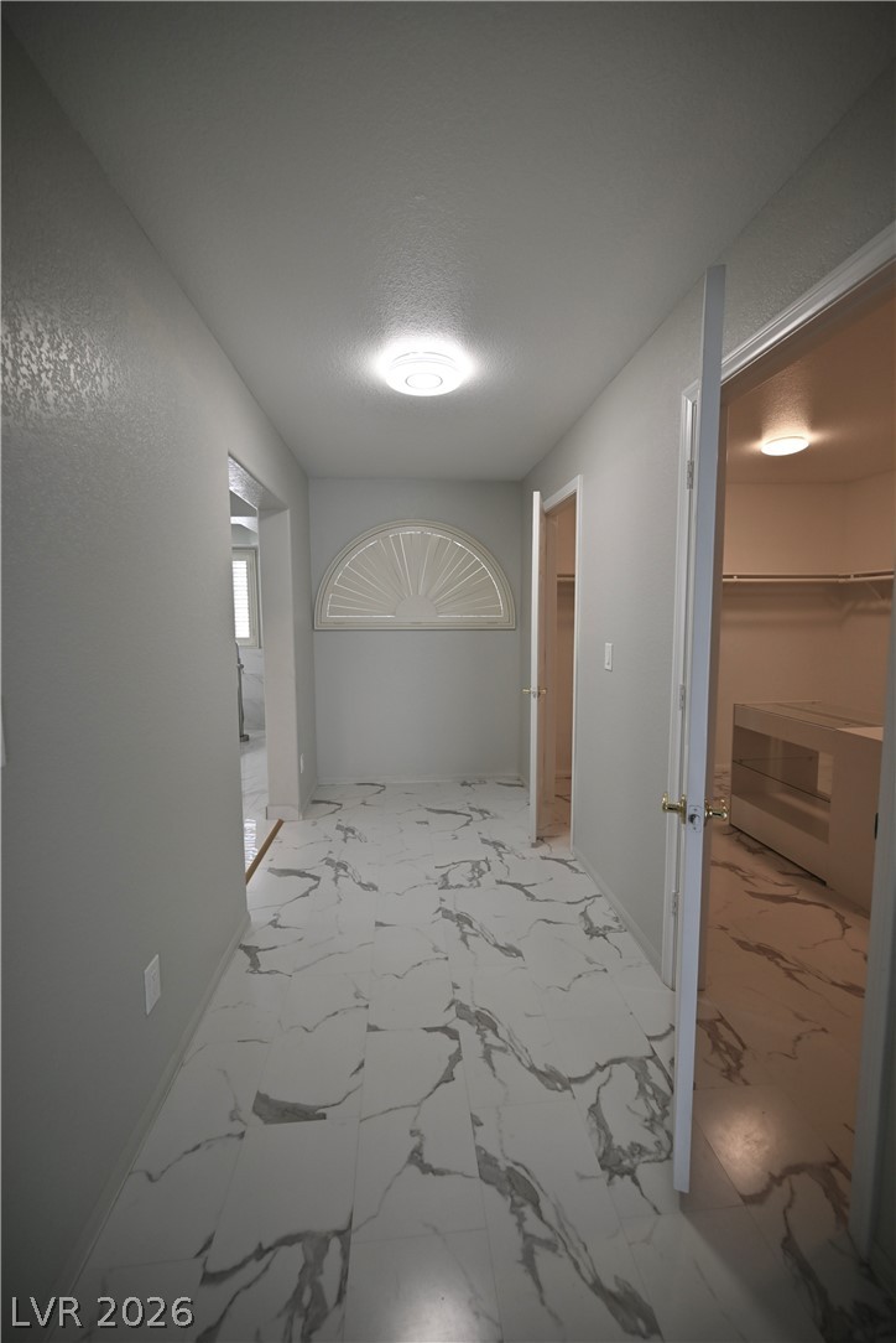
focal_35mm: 14
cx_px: 448
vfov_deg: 104.2
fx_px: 522
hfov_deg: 81.3
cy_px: 672
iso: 800
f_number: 4
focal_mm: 14
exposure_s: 1/250
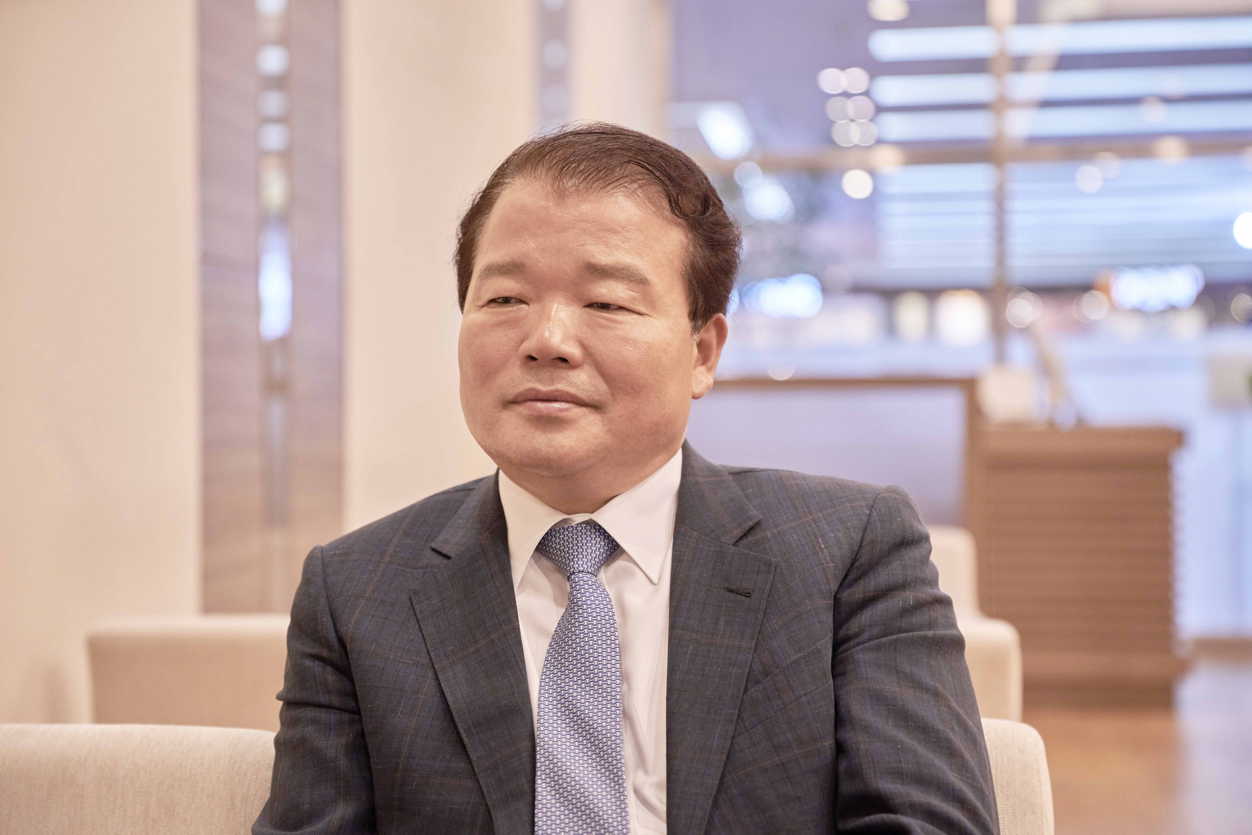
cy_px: 418
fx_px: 2435
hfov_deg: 28.8
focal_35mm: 70
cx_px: 626
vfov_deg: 19.5
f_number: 2.8
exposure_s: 1/125
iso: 1000
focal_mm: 70
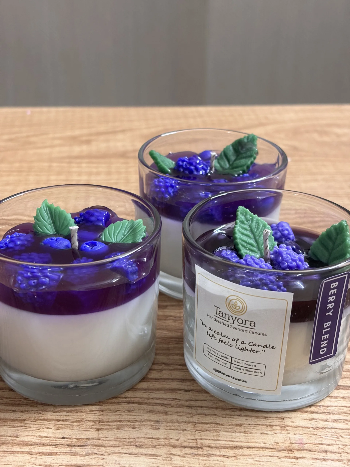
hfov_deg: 28.0
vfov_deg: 36.8
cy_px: 234
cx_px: 175
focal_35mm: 52
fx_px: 701
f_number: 1.6
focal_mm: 5.96
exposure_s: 1/33
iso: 200
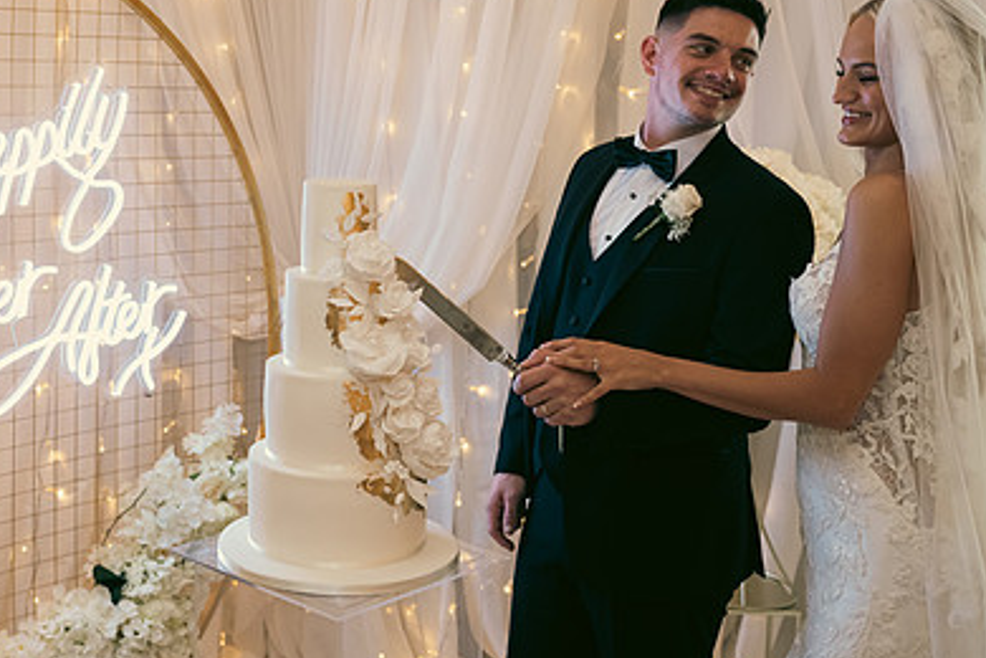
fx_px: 1424
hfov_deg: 37.9
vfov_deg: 25.9
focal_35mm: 52
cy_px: 229
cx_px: 351
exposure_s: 1/160
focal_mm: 35
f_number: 3.5
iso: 640
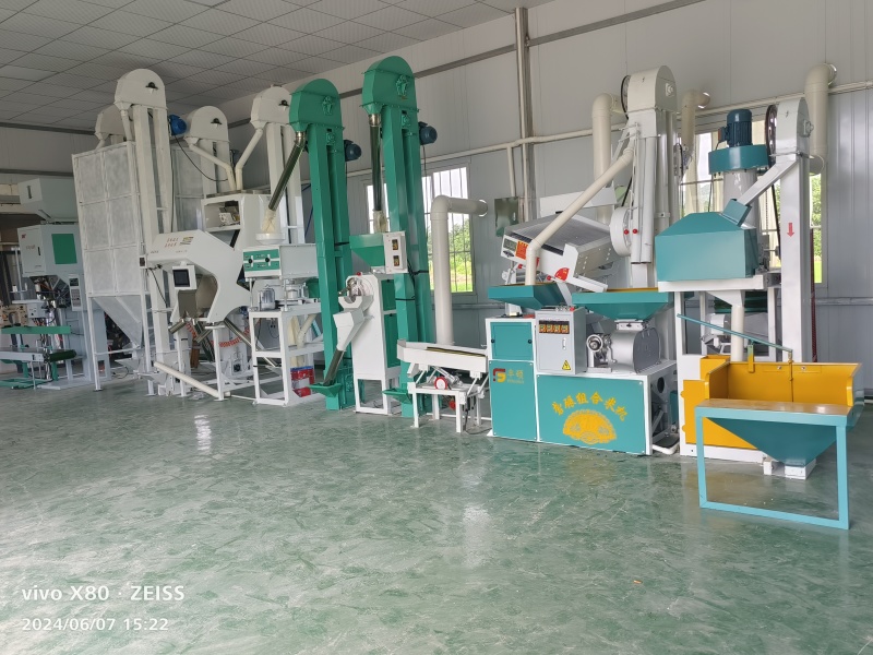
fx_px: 731
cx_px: 436
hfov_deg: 61.7
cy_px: 328
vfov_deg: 48.2
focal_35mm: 29
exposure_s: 1/100
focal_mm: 5.5
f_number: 1.75
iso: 145
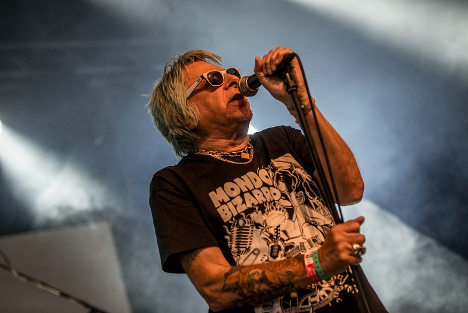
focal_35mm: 86
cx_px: 234
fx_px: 1119
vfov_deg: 15.9
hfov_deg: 23.6
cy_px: 156
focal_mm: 86
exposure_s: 1/125
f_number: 3.2
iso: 640
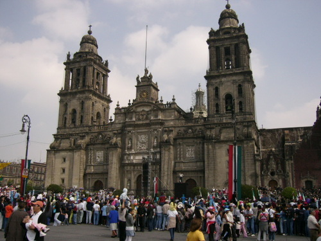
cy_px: 120
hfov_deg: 52.6
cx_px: 160
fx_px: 325
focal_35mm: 35
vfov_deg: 40.7
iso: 100
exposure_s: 1/320
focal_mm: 5.8
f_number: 8
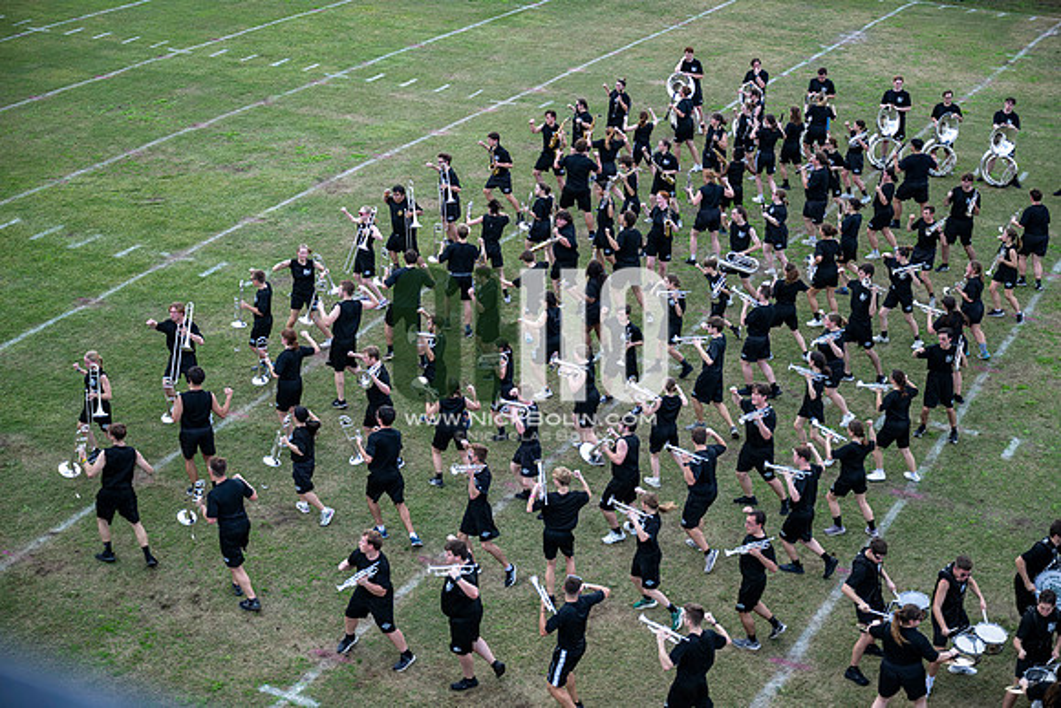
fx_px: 1710
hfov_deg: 34.5
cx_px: 530
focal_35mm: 58
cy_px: 354
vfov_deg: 23.4
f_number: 2.8
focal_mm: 58
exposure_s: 1/1250
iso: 250
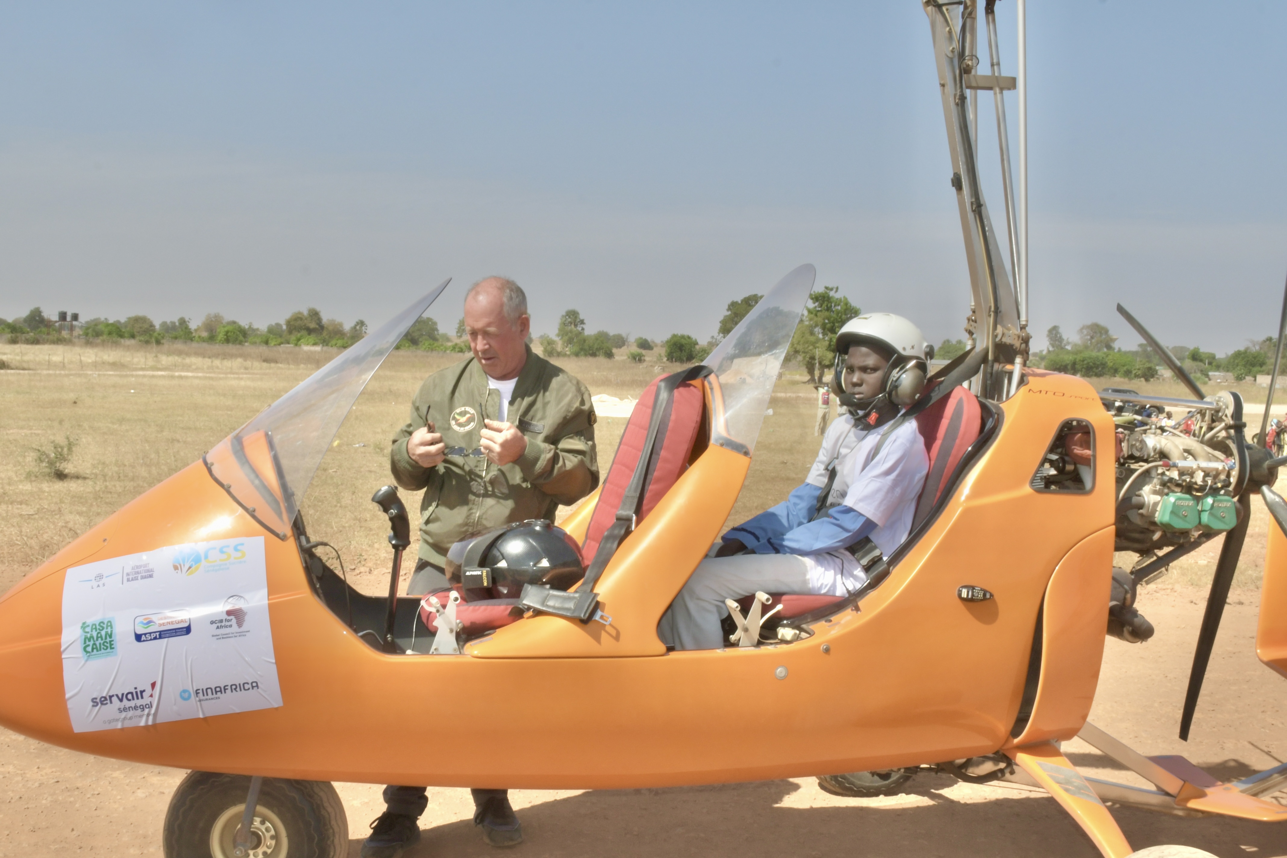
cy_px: 429
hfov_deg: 48.5
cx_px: 644
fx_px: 1430
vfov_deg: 33.4
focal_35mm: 40
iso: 280
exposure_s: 1/250
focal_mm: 20
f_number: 22
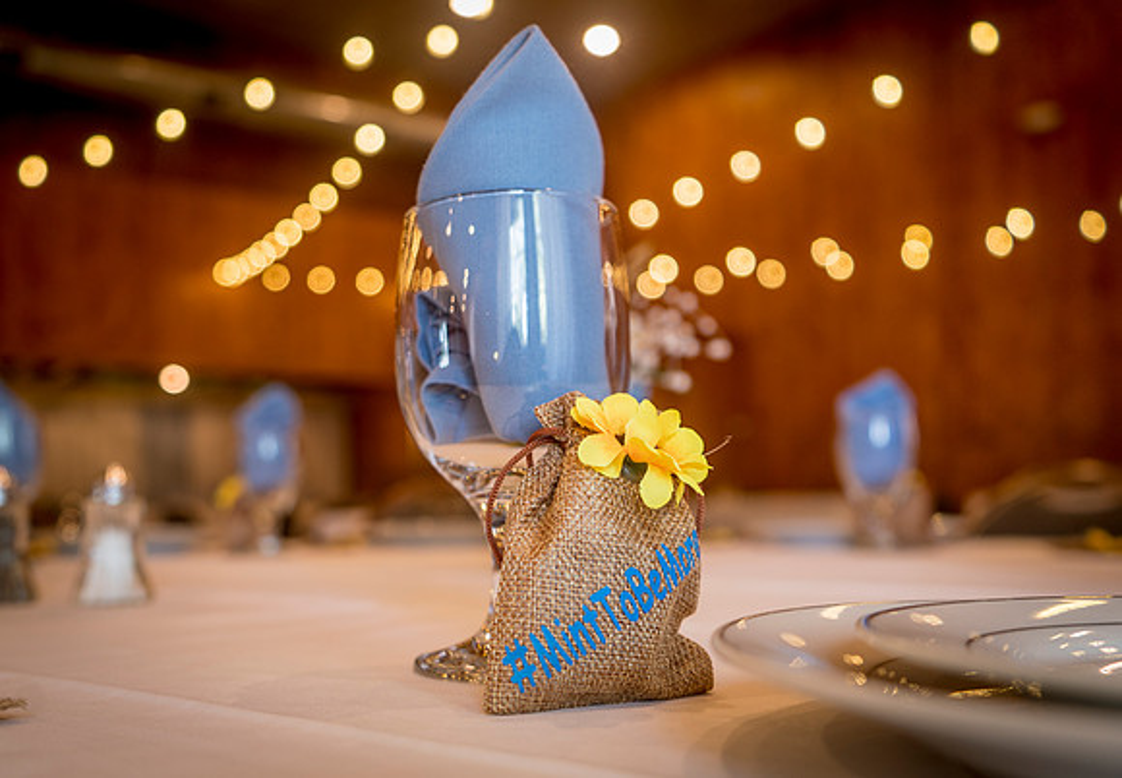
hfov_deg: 51.7
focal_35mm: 36
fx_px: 1137
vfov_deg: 37.6
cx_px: 391
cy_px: 469
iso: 200
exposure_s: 1/10
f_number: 3.5
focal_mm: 28
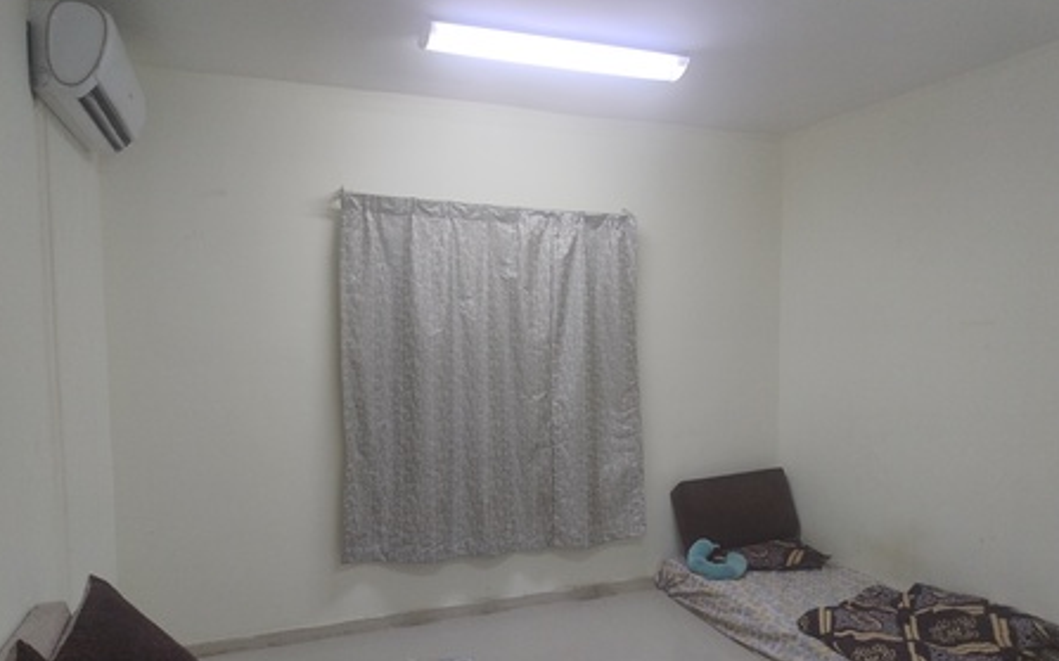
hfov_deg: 70.4
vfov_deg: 47.5
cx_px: 524
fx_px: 750
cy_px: 371
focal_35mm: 26
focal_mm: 5.56
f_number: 1.8
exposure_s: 1/60
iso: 325
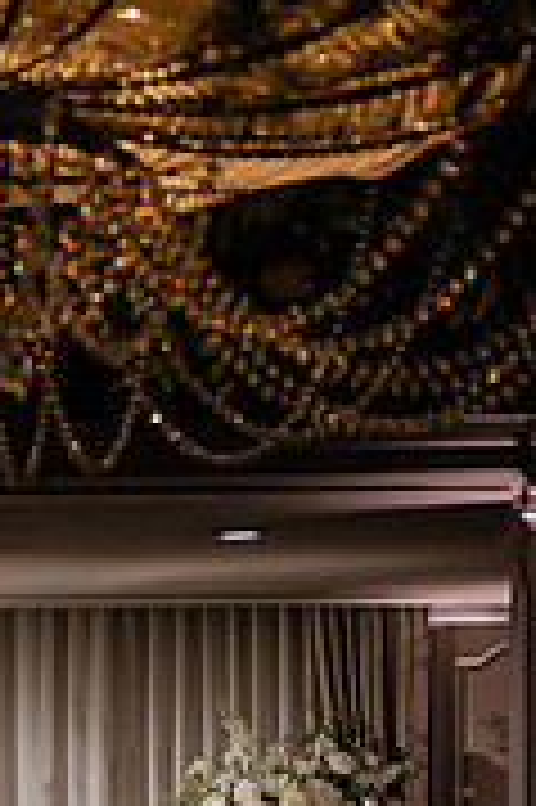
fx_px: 2819
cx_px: -50
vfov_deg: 15.7
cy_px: 932
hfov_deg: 10.7
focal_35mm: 126
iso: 160
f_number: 2.8
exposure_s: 1/125
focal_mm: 50
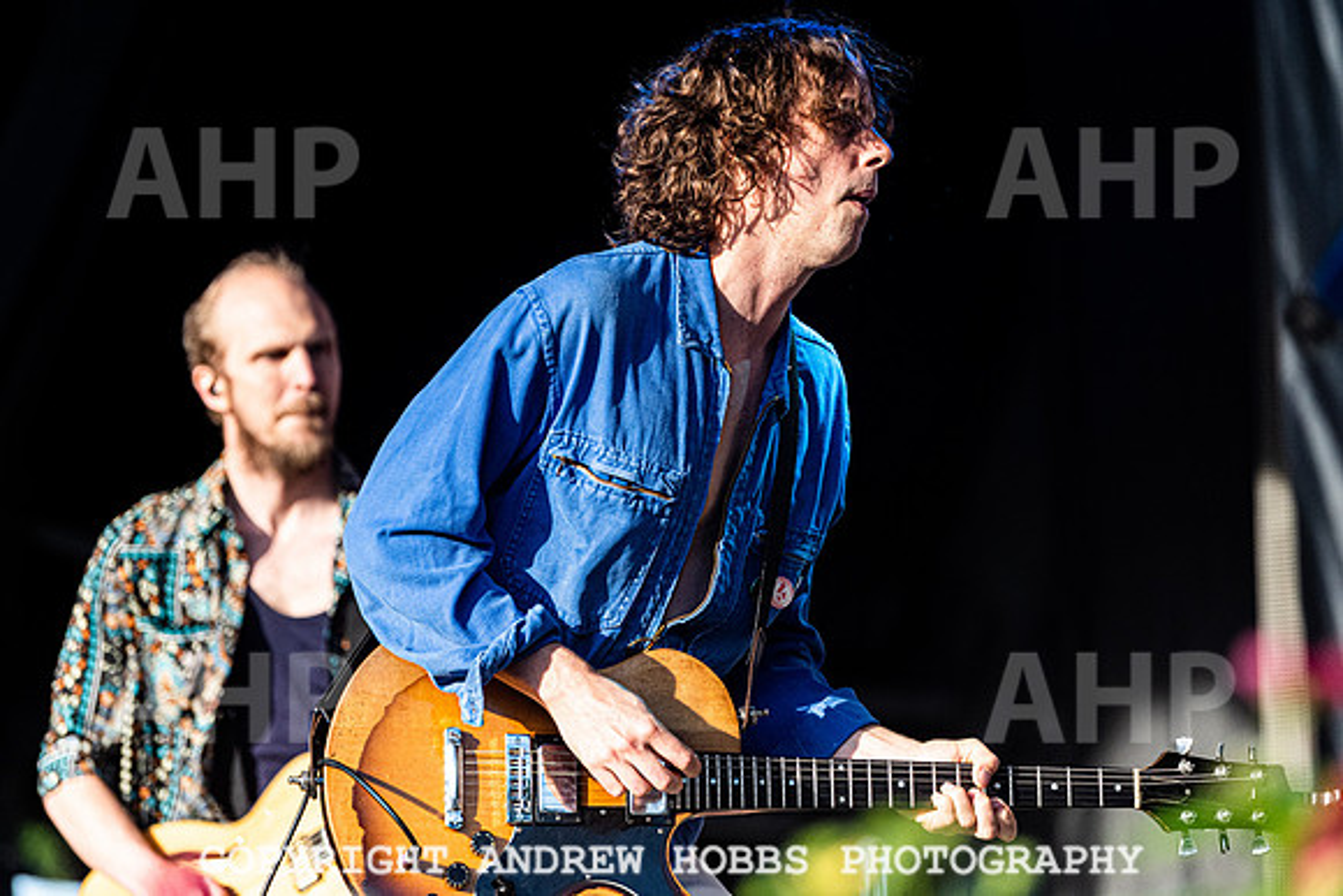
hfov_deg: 8.8
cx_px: 704
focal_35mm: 234
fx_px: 8740
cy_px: 370
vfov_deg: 5.9
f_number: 2.8
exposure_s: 1/6400
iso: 640
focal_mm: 180
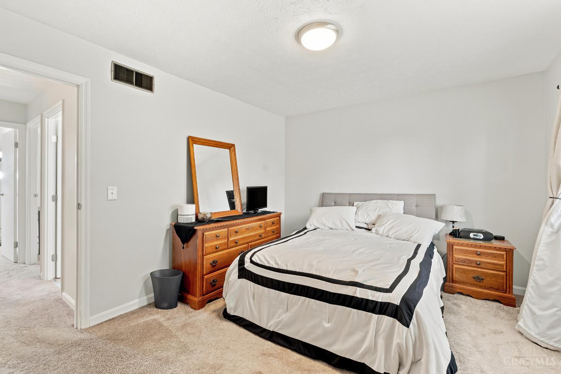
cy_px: 187
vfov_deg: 77.3
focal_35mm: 15
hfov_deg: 100.4
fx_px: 234
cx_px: 280
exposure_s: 1/5
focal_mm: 10
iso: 250
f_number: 9
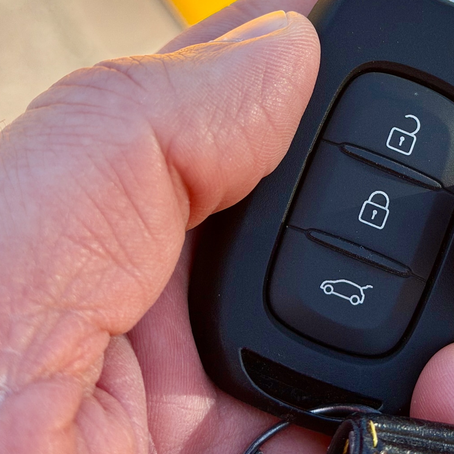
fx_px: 1484
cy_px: 116
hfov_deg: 17.2
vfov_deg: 17.3
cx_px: 395
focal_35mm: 100
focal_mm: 6.76
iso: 64
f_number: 1.78
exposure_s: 1/2208
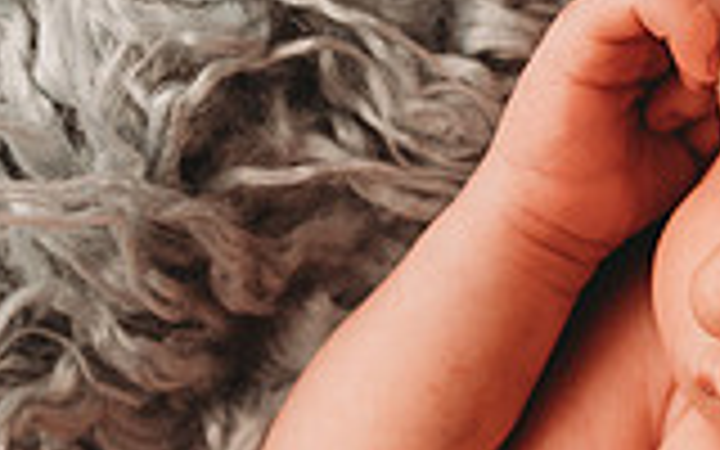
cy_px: 425
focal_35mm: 185
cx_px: 1026
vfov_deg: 7.1
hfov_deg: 11.0
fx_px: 3630
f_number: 4
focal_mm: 50
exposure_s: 1/160
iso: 100
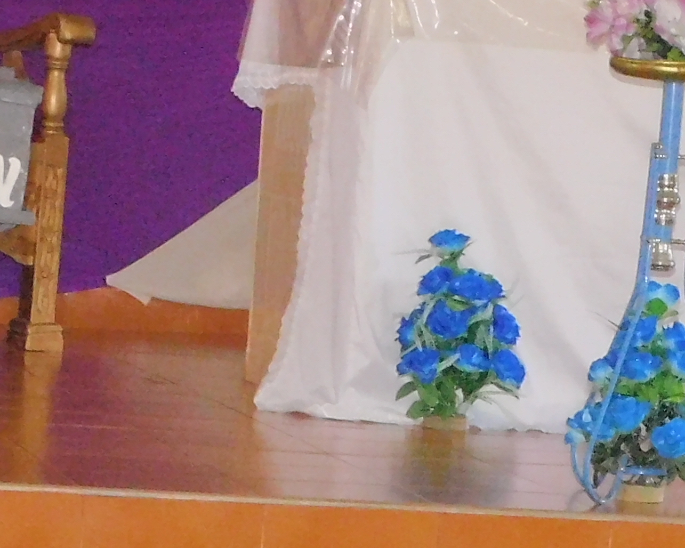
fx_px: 4683
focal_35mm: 231
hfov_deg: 8.2
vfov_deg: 6.7
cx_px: 994
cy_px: 292
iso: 1600
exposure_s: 1/30
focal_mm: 11.7
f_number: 4.2
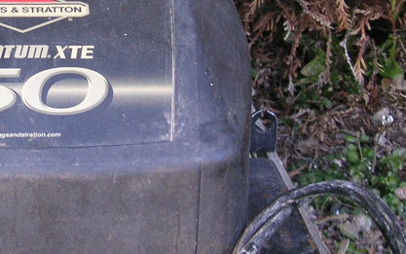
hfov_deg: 21.6
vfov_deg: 13.9
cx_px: 36
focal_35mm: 94
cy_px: 54
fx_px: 1041
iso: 80
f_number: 2.8
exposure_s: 1/45
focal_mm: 6.1
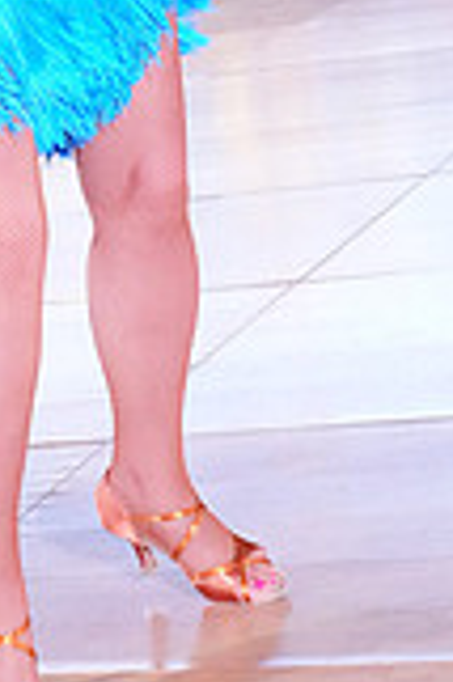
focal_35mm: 159
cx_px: -311
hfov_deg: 8.3
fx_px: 3007
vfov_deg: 12.6
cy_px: -144
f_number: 6.3
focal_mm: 44
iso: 8000
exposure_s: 1/250
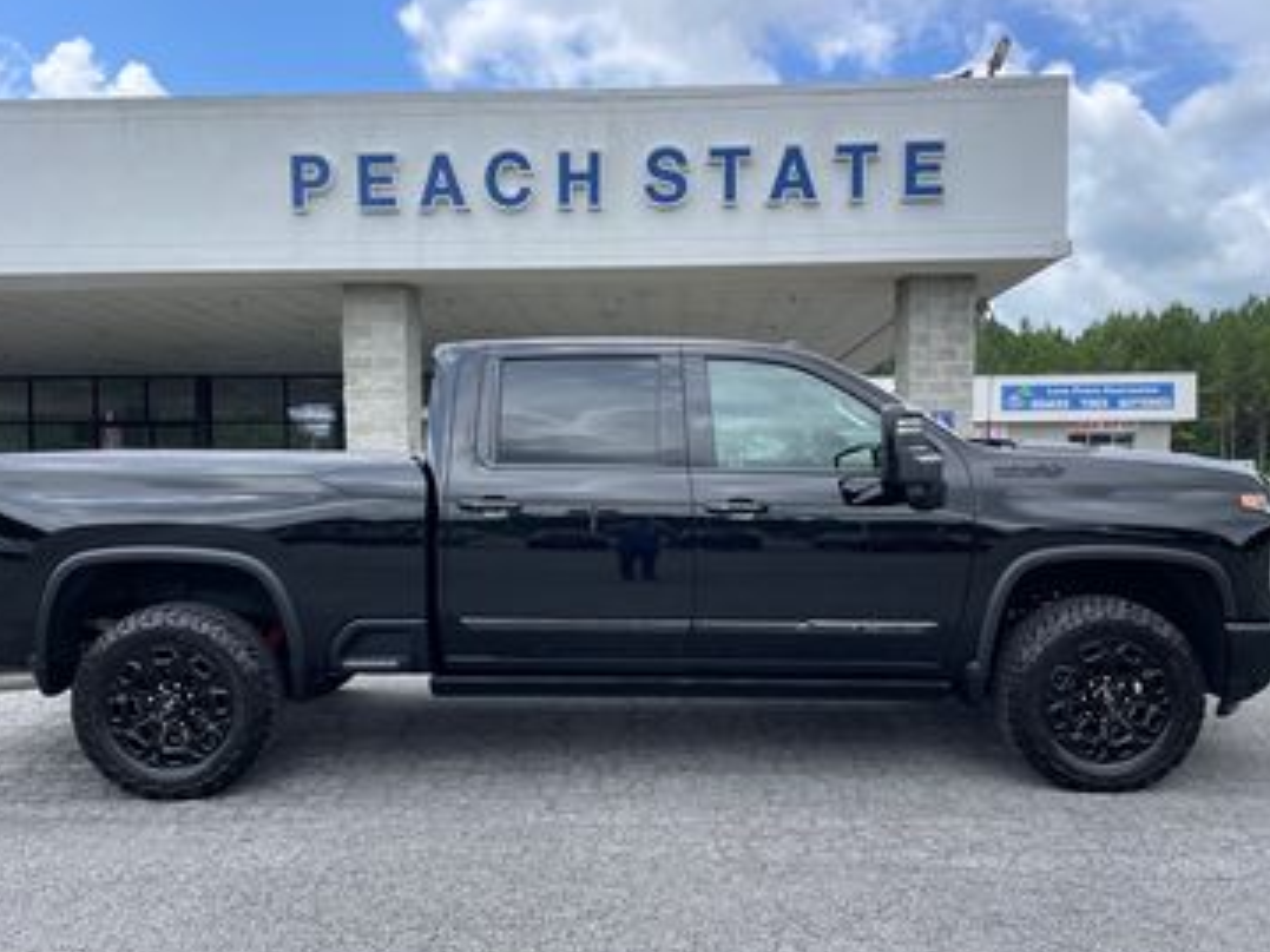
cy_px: 517
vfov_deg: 48.2
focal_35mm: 29
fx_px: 1064
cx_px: 626
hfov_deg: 61.7
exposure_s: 1/1595
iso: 32
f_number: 1.6
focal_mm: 4.2
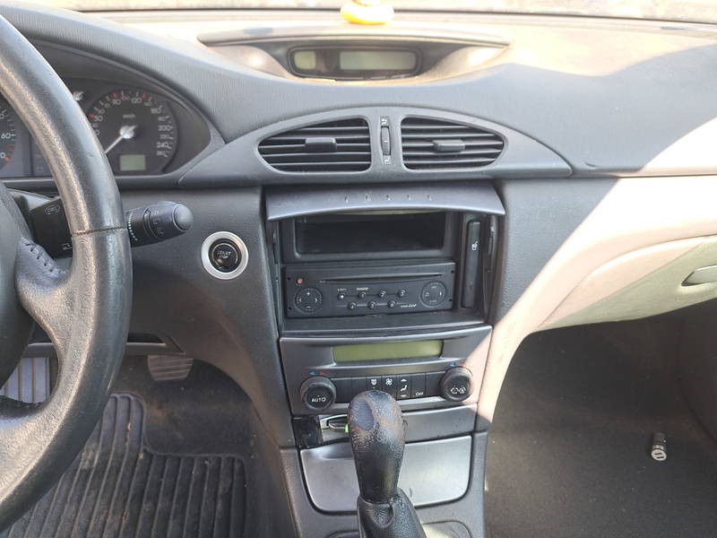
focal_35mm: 24
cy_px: 269
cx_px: 358
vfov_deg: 56.8
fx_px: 497
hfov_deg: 71.6
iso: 50
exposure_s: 1/50
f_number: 1.8
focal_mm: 5.23
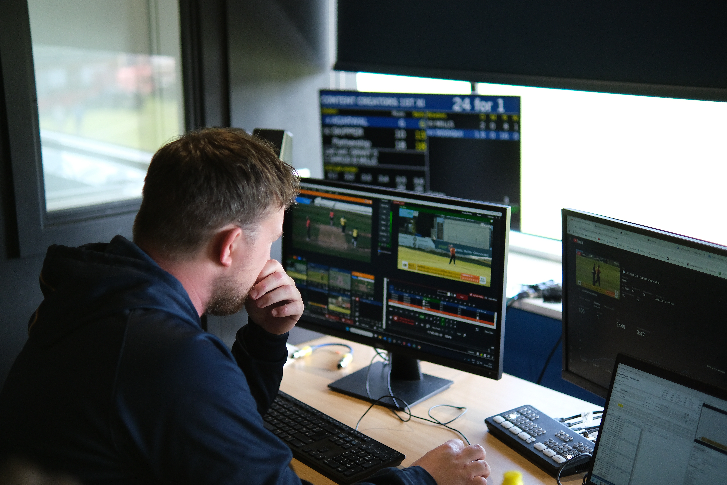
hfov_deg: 39.6
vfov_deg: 27.0
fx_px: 1010
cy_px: 242
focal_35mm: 50
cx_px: 364
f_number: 1.4
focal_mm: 33
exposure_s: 1/2000
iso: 1250
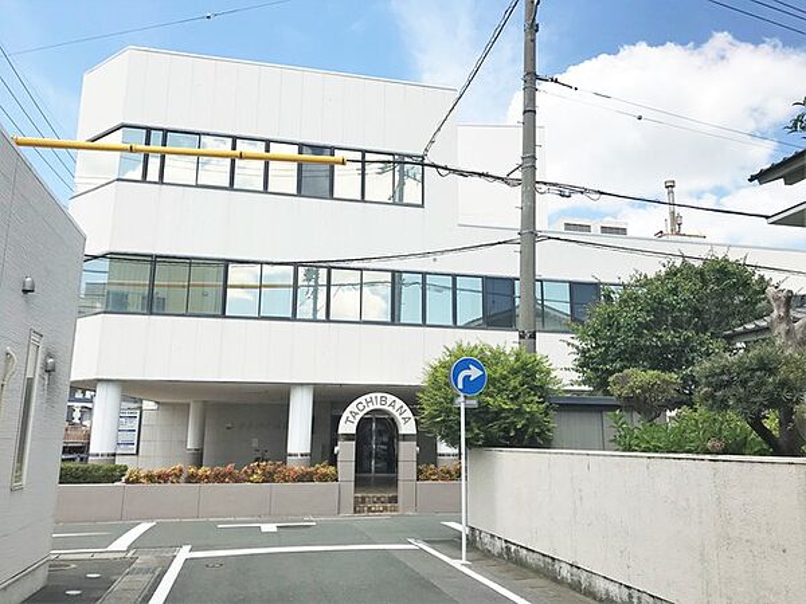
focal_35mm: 28
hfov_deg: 63.4
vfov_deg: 49.7
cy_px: 302
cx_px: 403
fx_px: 652
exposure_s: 1/2740
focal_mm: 3.99
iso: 20
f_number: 1.8
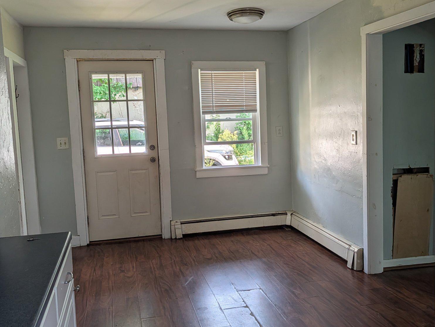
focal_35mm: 33
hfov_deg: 55.3
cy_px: 149
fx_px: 415
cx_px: 215
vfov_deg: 43.0
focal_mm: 6.9
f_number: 1.68
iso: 24
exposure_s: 1/254
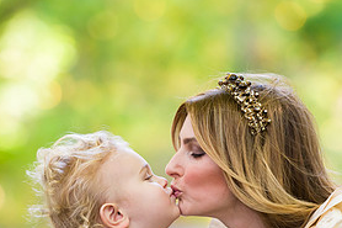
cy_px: 224
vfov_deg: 3.9
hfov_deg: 5.8
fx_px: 3370
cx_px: 191
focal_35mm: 355
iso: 1600
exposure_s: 1/200
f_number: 3.2
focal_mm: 170
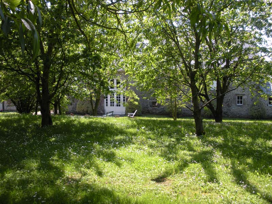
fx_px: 283
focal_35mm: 36
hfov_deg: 51.4
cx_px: 136
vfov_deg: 39.7
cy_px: 102
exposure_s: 1/184
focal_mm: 6.3
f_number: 3.5
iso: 64
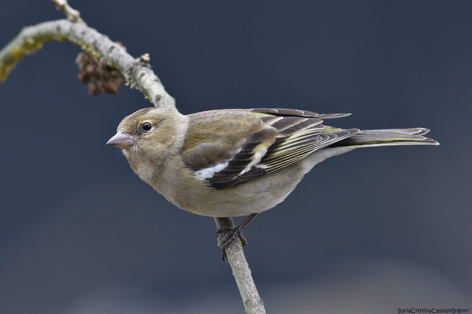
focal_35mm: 800
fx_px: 10488
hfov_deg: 2.6
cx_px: 236
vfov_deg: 1.7
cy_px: 157
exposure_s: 1/200
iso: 720
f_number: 6.3
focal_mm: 400
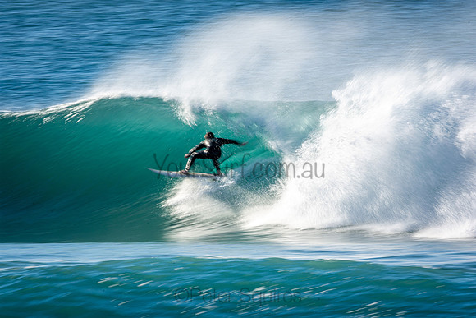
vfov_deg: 1.8
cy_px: 159
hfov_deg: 2.7
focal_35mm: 750
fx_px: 9919
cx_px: 238
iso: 100
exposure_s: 1/30
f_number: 25
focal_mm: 500
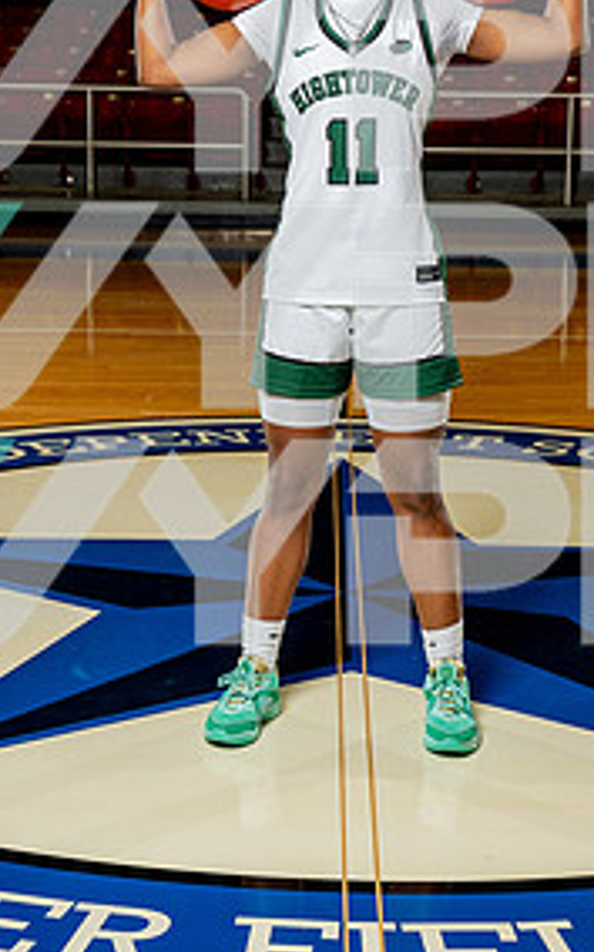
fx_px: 1973
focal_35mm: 76
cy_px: 308
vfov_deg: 27.0
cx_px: 315
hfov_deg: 17.1
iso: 640
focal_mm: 47
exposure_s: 1/250
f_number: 5.6
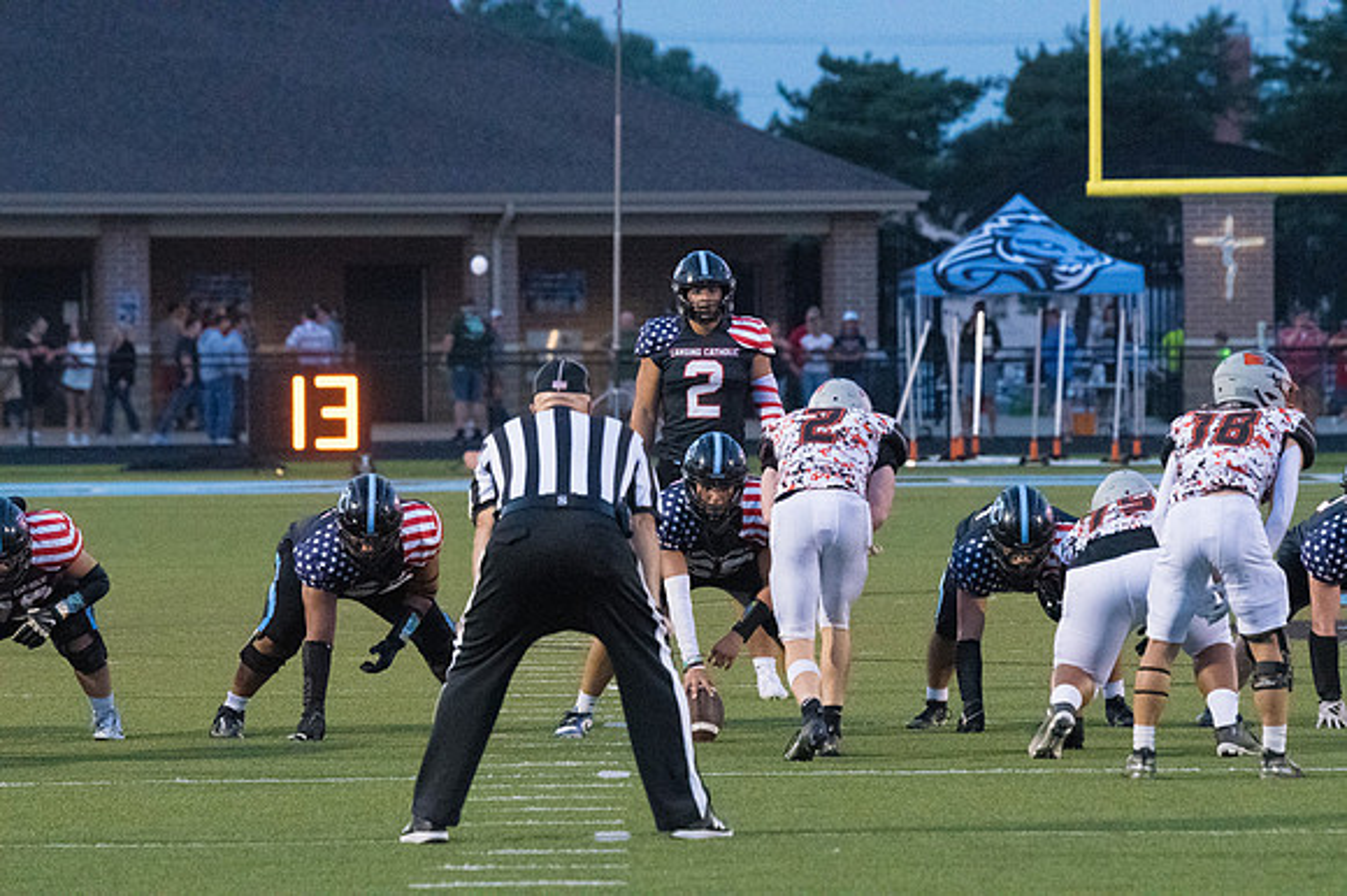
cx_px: 674
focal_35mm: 300
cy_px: 448
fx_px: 11218
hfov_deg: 6.9
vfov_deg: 4.6
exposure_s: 1/1250
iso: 8000
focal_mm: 200
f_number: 5
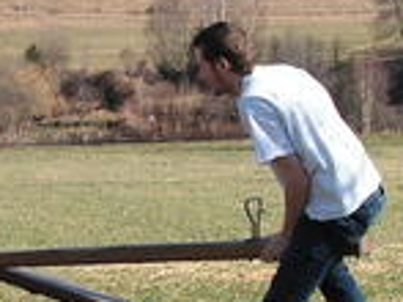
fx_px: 2280
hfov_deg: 10.1
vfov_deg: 7.5
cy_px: 294
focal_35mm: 196
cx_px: 47
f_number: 4.8
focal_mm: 8.1
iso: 50
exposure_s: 1/200
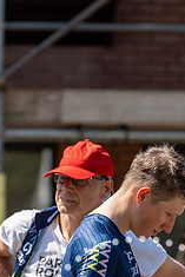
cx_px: 163
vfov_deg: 6.0
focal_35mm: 345
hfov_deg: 4.0
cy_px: 246
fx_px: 2655
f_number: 4.5
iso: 160
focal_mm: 180
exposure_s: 1/800
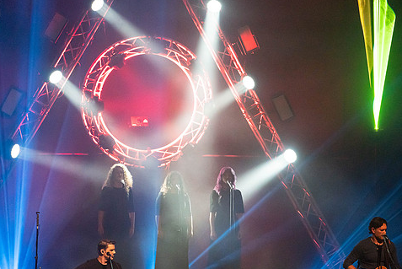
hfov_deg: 8.5
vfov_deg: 5.7
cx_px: 206
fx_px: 2716
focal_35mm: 243
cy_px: 158
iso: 6400
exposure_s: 1/250
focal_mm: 200
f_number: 5.6
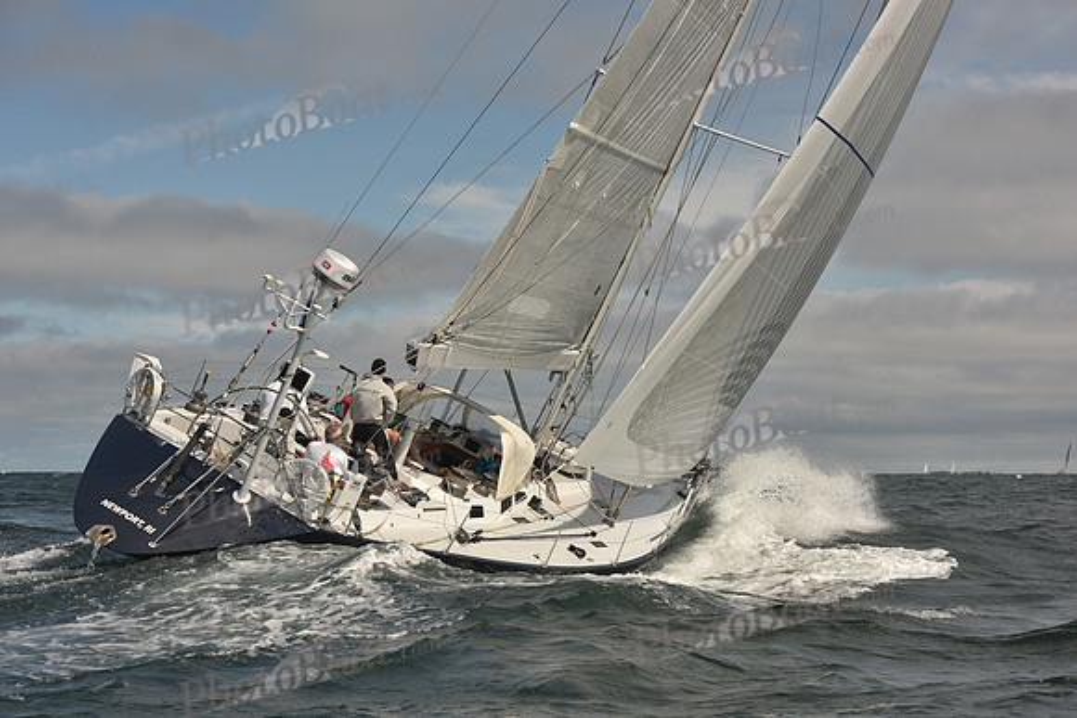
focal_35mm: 70
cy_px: 359
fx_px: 2095
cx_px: 538
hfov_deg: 28.8
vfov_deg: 19.5
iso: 320
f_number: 8
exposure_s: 1/1000
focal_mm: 70
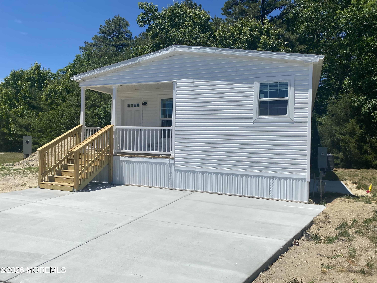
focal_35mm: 26
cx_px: 188
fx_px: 283
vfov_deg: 53.1
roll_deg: -1.8
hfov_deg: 67.3
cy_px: 142
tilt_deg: +0.7
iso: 32
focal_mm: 4.25
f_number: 1.8
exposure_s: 1/5747
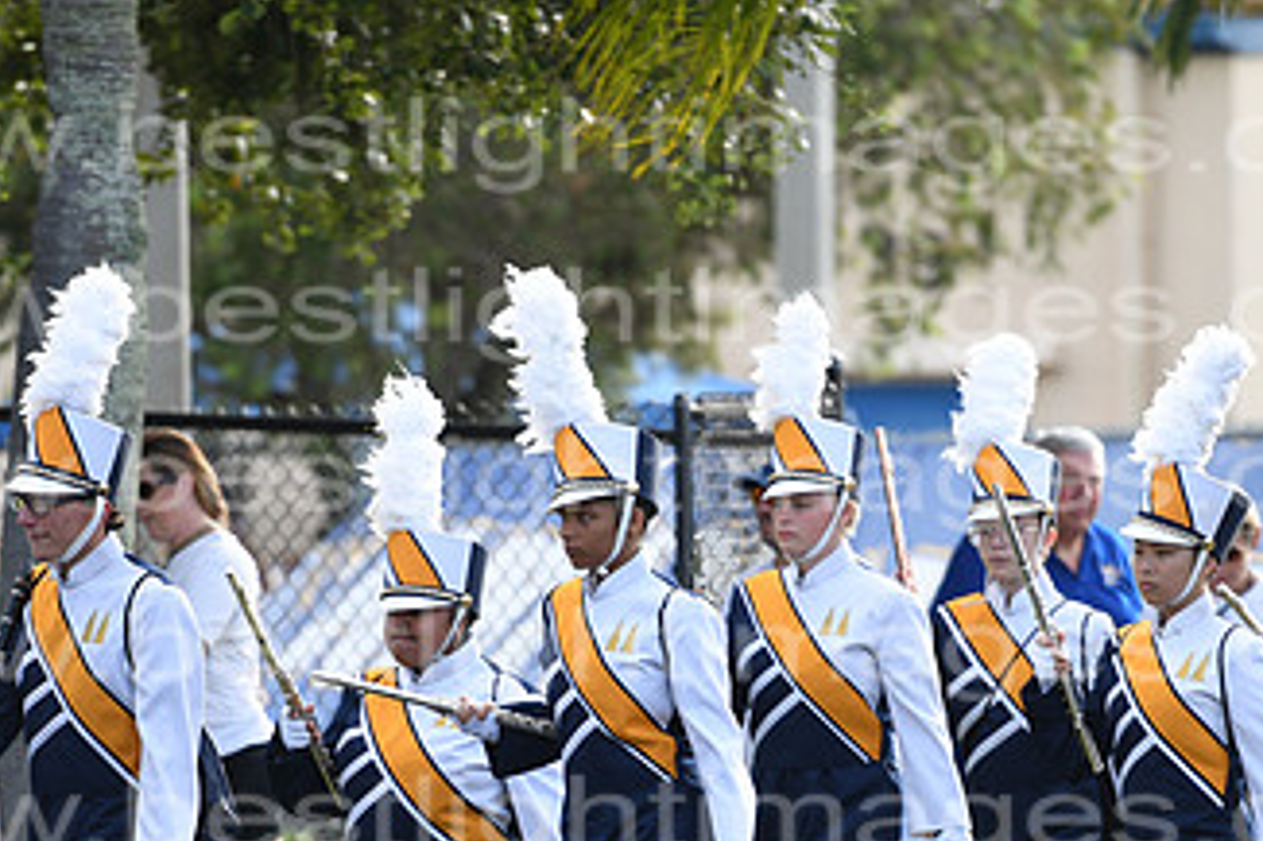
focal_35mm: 534
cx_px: 639
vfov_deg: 2.6
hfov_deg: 3.9
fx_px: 18724
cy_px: 738
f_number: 4
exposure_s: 1/640
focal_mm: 200
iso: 200
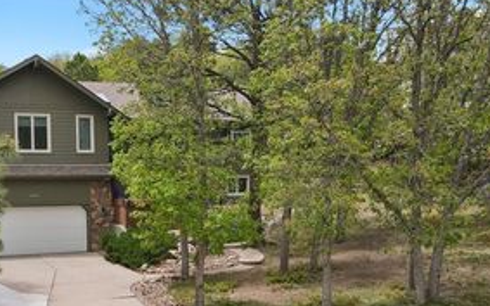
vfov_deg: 28.3
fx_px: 601
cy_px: 219
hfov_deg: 43.4
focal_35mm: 45
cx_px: 144
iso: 100
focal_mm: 4.5
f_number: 2.8
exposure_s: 1/320
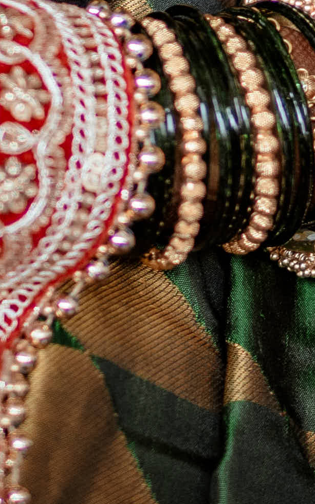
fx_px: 7281
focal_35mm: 530
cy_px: -159
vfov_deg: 4.0
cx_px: 353
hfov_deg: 2.5
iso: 160
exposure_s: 1/400
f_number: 1.8
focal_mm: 85
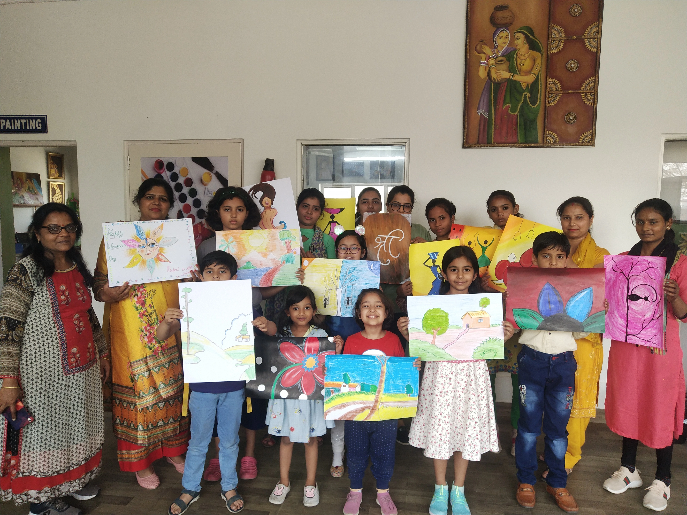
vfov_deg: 46.8
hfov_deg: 60.0
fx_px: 595
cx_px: 344
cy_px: 258
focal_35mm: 30
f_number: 1.8
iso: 99
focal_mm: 3.95
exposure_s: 1/100
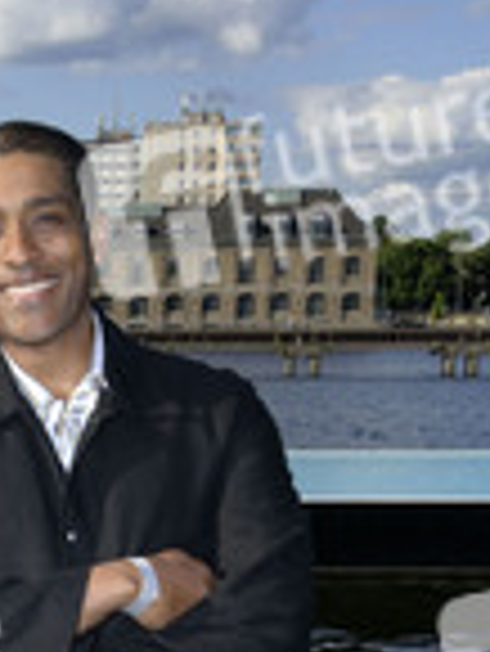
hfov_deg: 15.8
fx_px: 1696
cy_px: 868
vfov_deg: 19.8
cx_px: -99
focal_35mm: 90
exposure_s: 1/200
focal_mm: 34
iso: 200
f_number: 14
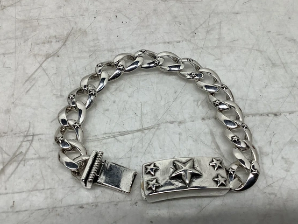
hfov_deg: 44.8
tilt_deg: -53.7
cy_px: 111
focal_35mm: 42
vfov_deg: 34.4
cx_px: 158
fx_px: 362
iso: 50
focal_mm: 3.3
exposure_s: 1/120
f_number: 2.4
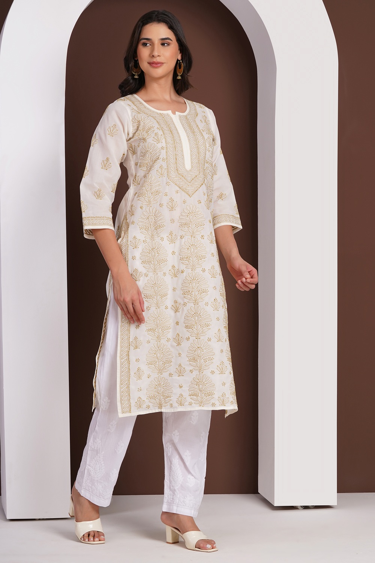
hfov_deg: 17.1
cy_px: 282
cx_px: 188
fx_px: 1250
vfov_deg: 25.4
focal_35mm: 80
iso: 250
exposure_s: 1/125
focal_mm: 80
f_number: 10
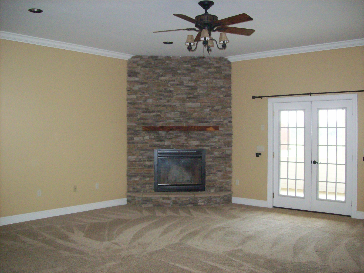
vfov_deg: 39.7
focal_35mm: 36
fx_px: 379
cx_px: 182
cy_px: 136
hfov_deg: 51.4
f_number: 2.7
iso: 400
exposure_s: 1/128
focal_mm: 6
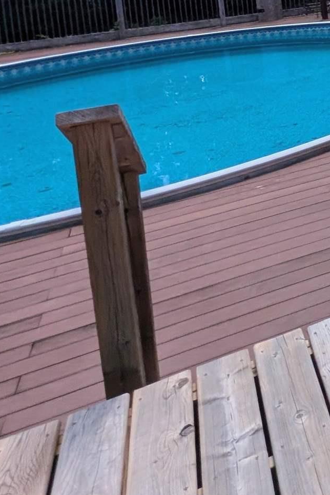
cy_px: -36
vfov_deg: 37.9
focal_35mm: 44
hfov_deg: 20.6
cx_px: 605
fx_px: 605
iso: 49
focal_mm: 1.95
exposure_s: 1/3425
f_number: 2.2
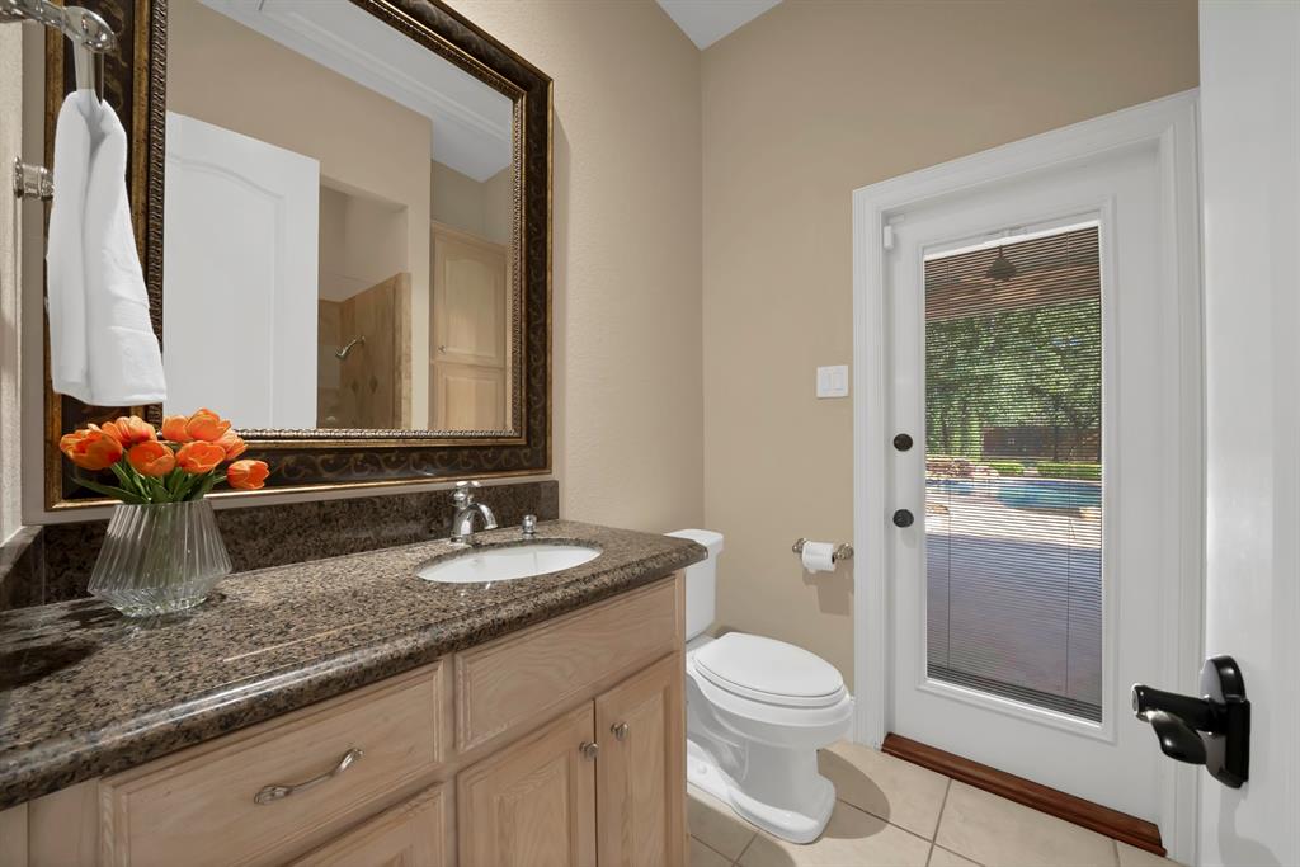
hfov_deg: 112.6
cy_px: 434
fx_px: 433
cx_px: 650
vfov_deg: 90.0
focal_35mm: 12
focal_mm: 12
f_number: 9
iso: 640
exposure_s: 1/4
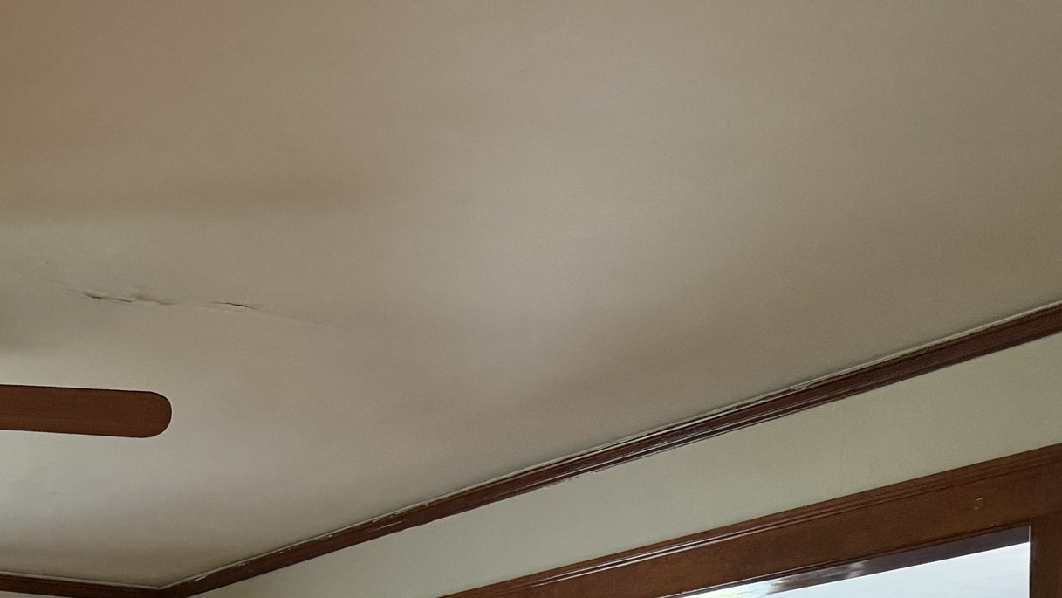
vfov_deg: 16.1
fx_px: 1859
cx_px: 45
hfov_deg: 30.1
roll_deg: +1.1
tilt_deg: -1.7
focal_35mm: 66
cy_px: 989
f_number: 1.78
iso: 640
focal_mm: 6.76
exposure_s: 1/40
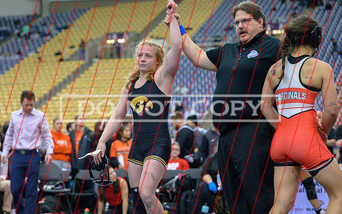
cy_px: 99
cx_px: 137
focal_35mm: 102
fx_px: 950
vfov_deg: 12.8
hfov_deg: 20.4
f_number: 2.8
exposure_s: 1/800
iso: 3600
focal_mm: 83
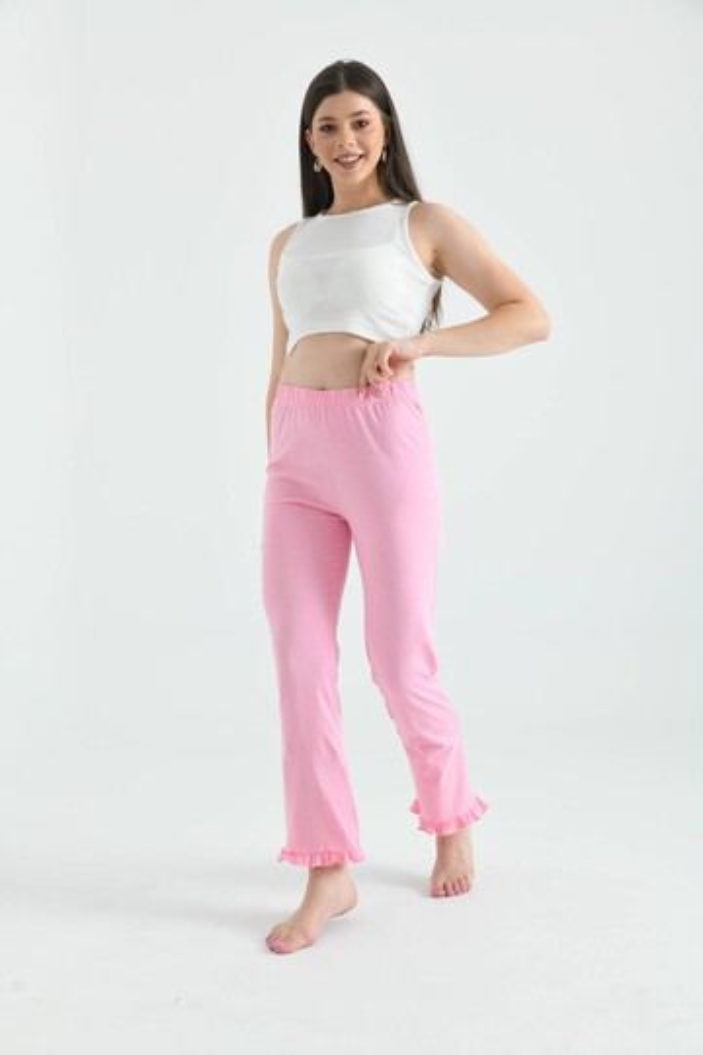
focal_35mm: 44
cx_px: 352
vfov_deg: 44.5
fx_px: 1289
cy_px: 528
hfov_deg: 30.5
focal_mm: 44
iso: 100
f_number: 6.3
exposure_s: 1/125
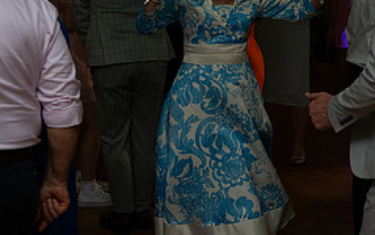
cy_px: 9
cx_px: 308
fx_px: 930
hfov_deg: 22.4
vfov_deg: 14.2
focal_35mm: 91
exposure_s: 1/160
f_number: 3.5
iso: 640
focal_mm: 44
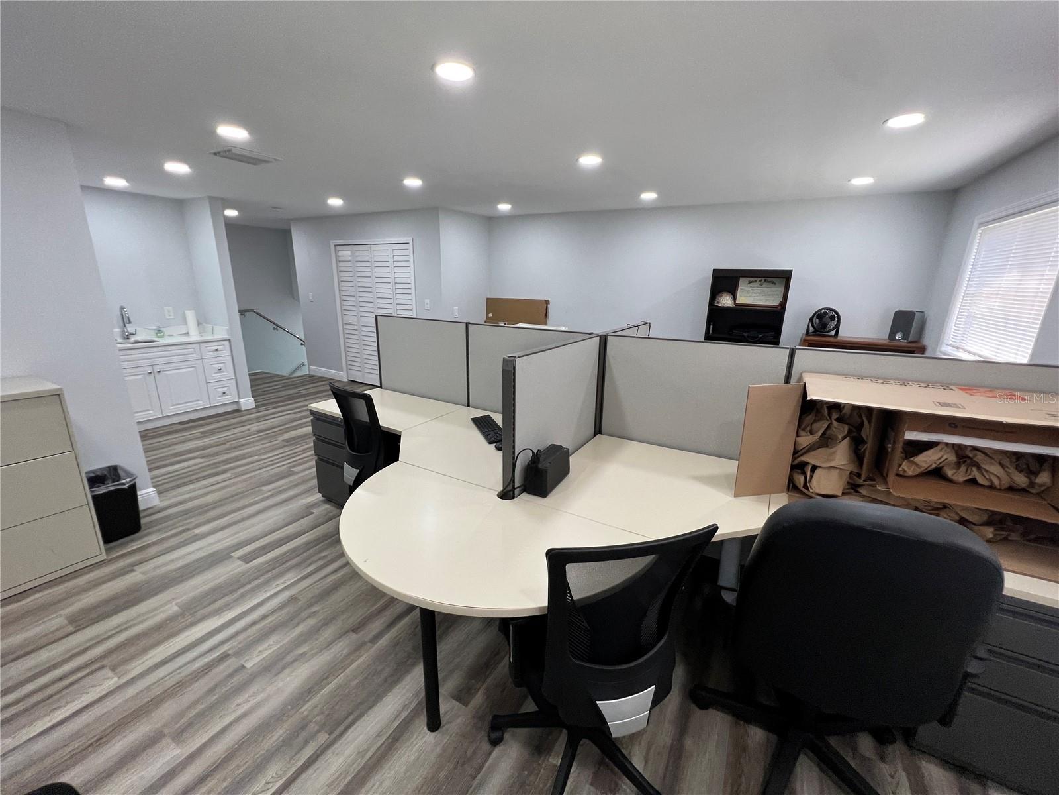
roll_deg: -0.1
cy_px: 398
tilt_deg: -14.8
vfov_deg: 89.9
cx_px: 530
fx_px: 398
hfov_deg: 106.2
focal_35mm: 13
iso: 160
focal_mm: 1.57
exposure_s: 1/120
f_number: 1.8
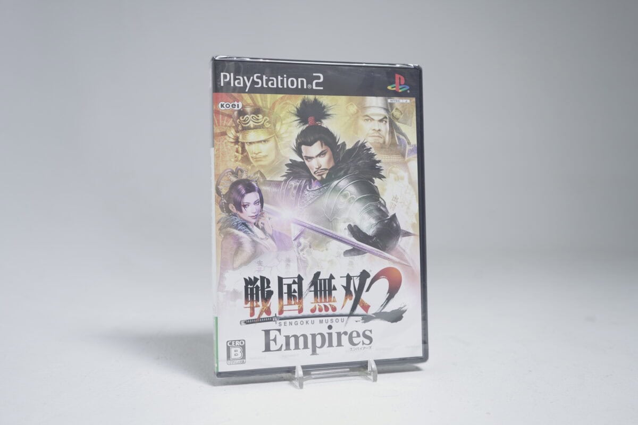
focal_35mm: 37
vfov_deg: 35.9
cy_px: 212
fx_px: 656
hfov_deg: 51.9
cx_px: 319
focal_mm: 37
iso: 640
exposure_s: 1/25
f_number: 5.6
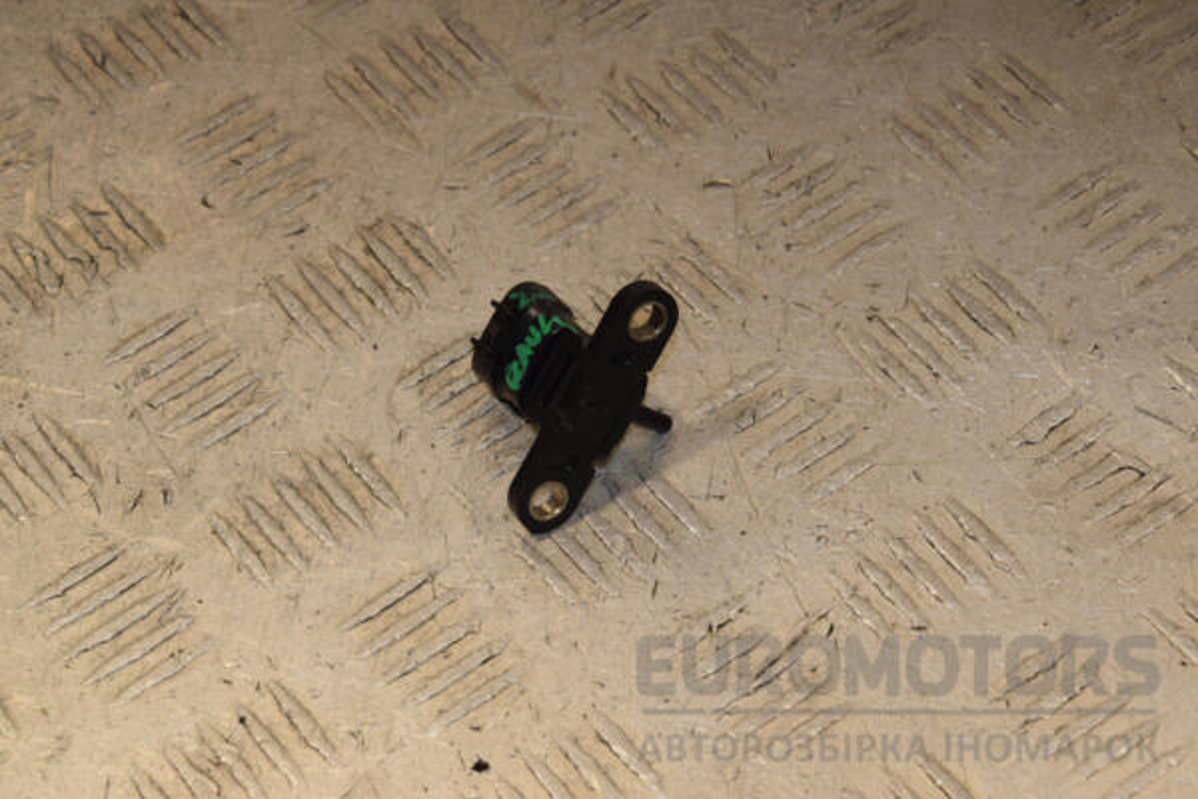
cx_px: 599
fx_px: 3494
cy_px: 400
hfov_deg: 19.5
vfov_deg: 13.0
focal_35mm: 105
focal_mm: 70
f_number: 10
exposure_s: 1/200
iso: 800
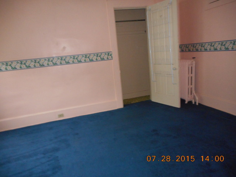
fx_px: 170
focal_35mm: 25
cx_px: 118
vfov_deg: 54.9
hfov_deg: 69.4
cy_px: 88
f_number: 3.7
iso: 450
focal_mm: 4.5
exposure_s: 1/25
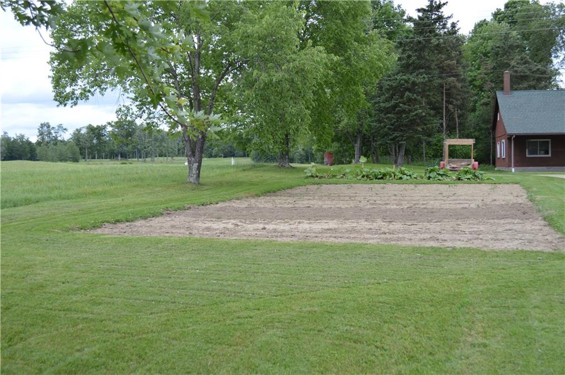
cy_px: 188
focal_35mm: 44
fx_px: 682
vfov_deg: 30.8
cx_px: 282
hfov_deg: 45.0
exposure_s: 1/125
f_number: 5.6
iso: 110
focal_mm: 29
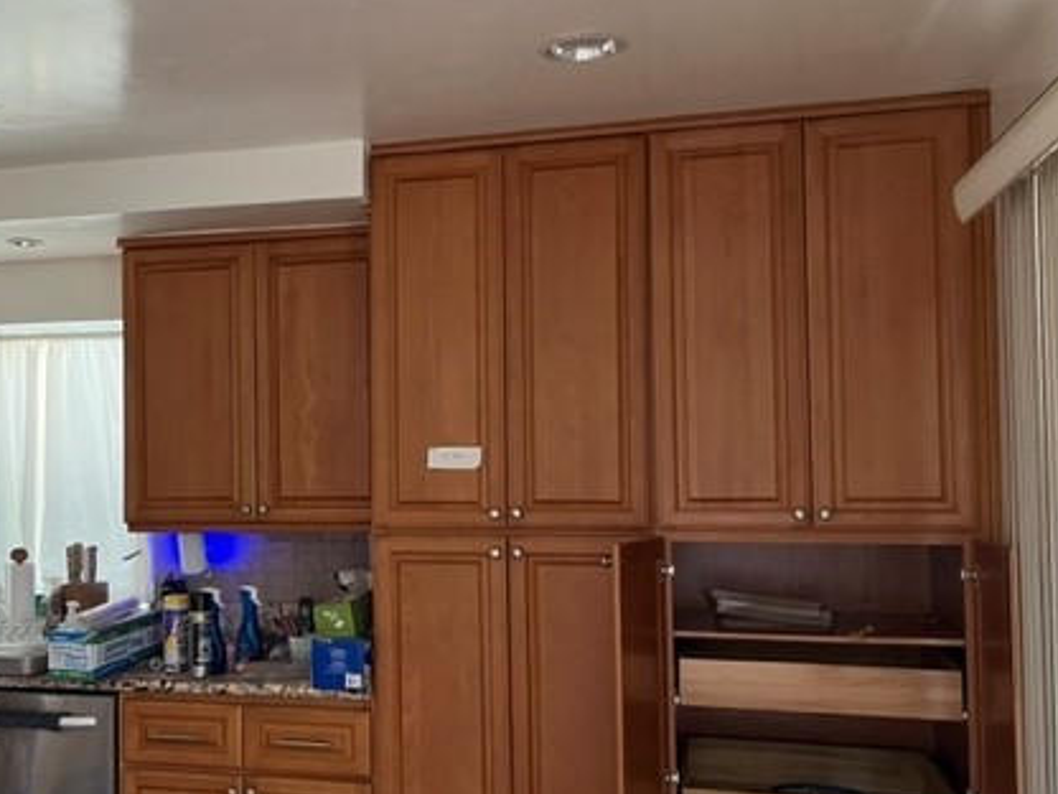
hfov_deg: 46.1
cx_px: 351
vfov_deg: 35.9
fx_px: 1223
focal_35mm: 40
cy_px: 420
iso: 250
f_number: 1.6
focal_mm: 5.1
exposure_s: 1/60
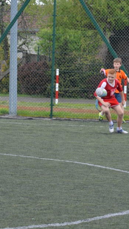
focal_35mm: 206
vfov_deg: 10.5
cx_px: 83
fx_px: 1253
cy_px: 110
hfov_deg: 5.9
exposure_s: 1/160
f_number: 6.3
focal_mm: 80
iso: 200
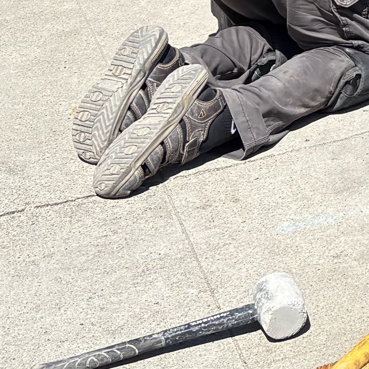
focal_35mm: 142
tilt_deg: -9.4
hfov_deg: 10.2
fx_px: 1713
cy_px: -290
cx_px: 964
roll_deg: -0.1
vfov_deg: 11.4
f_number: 1.6
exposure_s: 1/2985
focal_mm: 5.96
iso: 50
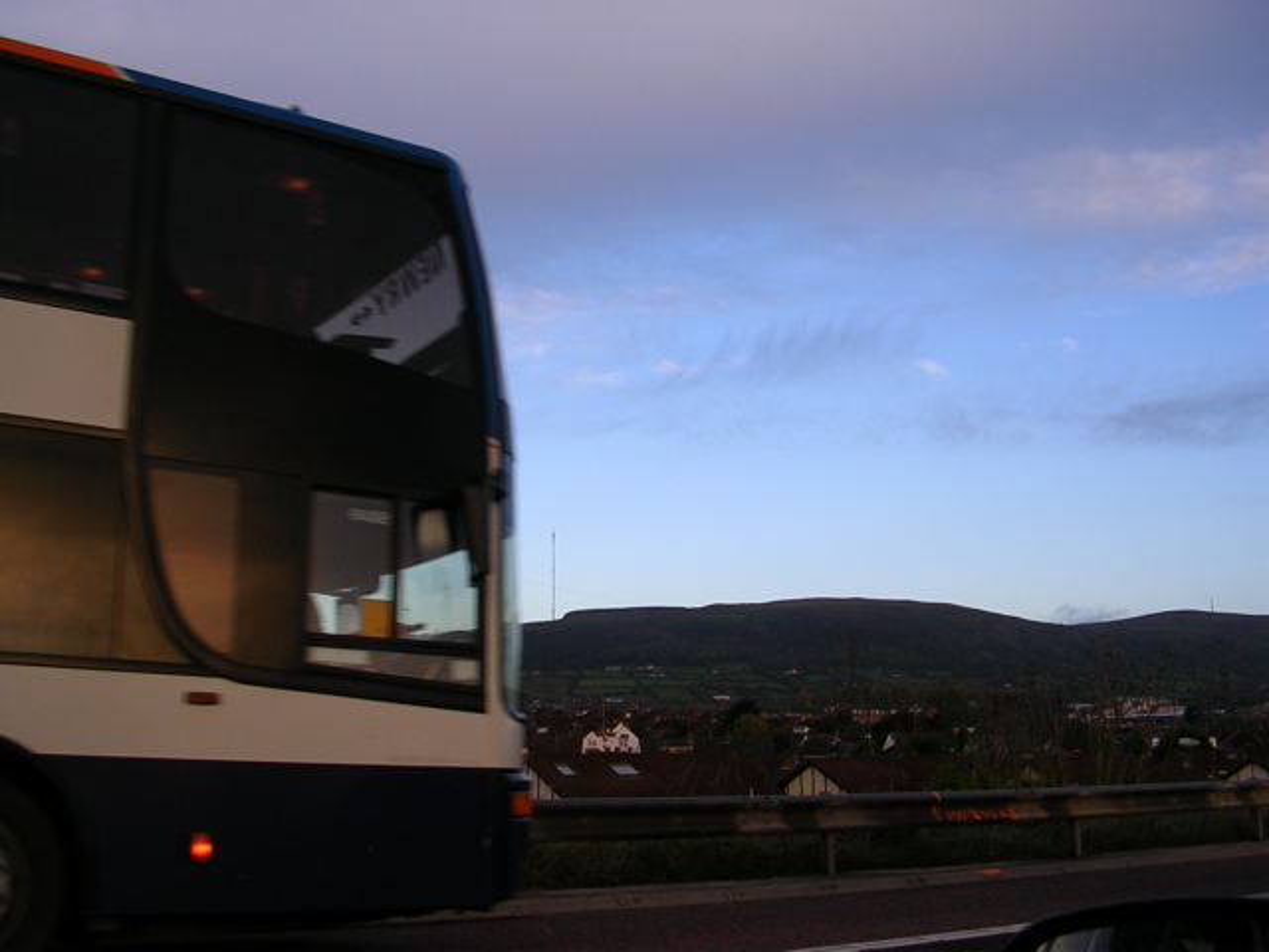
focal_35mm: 38
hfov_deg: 49.0
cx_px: 634
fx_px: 1393
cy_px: 476
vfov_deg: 37.7
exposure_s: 1/164
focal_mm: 5.8
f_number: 2.8
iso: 50
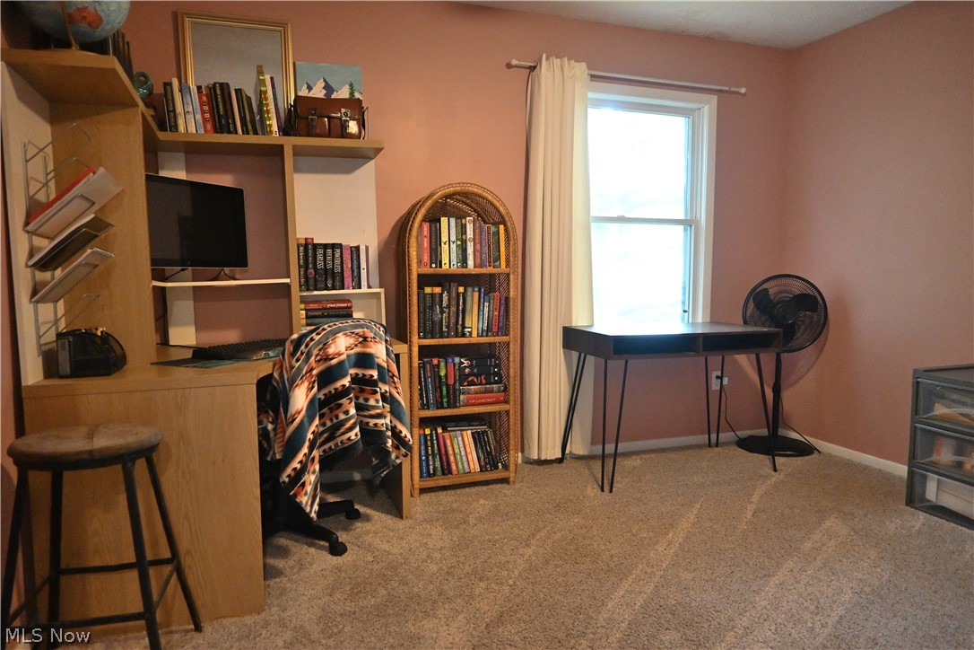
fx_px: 649
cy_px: 325
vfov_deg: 53.1
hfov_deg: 73.7
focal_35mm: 24
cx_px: 487
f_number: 3.5
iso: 3200
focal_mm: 16
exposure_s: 1/80
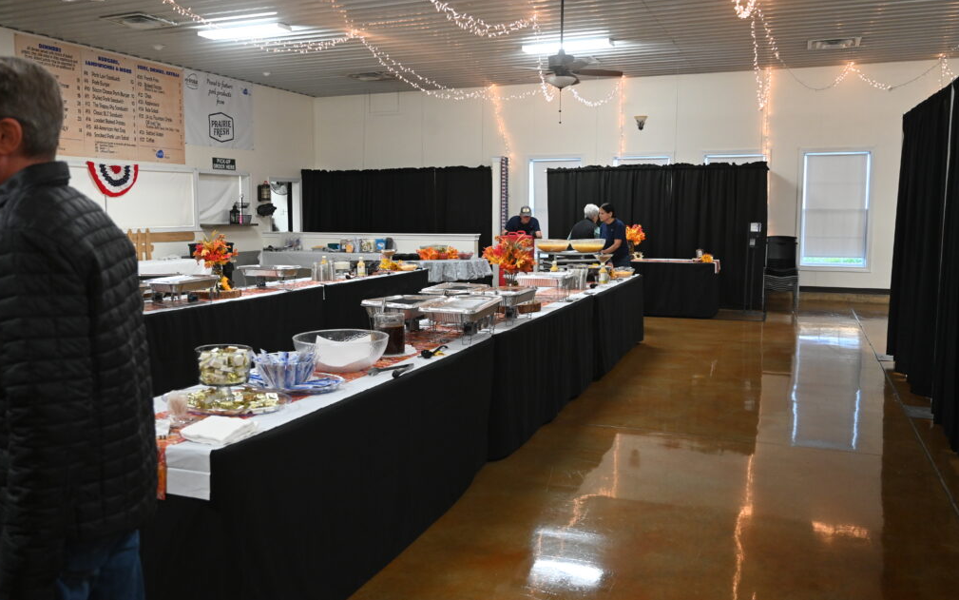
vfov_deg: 40.6
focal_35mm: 31
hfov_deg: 61.2
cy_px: 284
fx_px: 810
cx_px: 474
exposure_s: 1/125
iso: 2800
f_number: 4
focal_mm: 30
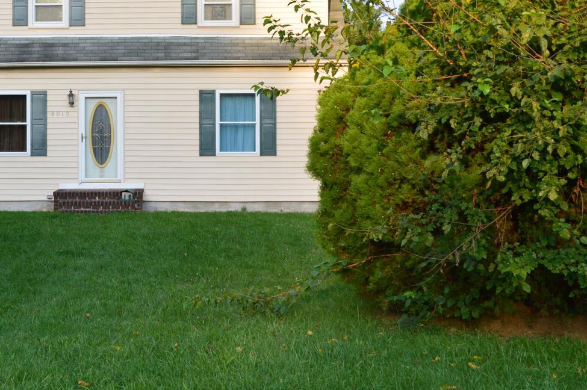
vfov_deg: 21.4
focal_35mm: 63
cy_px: 106
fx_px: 1026
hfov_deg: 31.0
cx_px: 100
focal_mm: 20
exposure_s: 1/125
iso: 400
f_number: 9
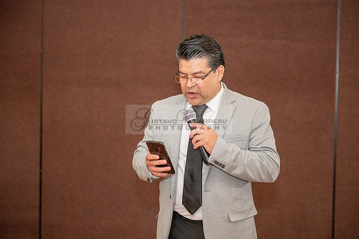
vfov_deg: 19.5
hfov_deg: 28.8
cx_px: 180
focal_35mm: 70
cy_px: 120
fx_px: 698
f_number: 3.5
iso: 800
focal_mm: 70
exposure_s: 1/125
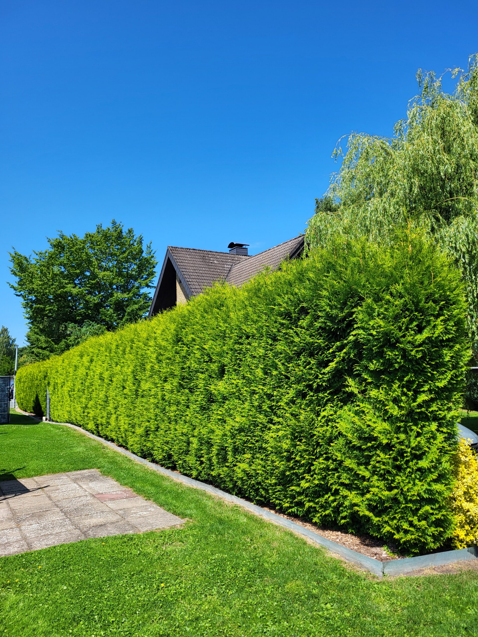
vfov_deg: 67.3
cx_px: 239
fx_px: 479
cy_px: 318
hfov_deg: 53.1
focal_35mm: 26
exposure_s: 1/1849
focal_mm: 5.4
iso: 40
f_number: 1.8
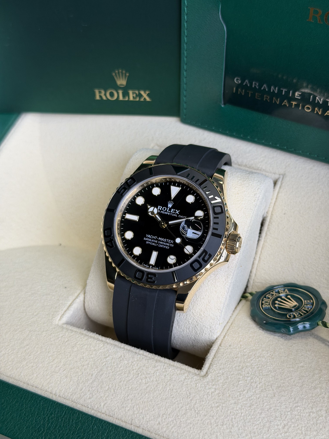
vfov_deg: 39.7
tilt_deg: -54.7
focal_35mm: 48
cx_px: 164
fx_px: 608
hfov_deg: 30.3
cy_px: 220
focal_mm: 6.76
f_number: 1.78
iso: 64
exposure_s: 1/122
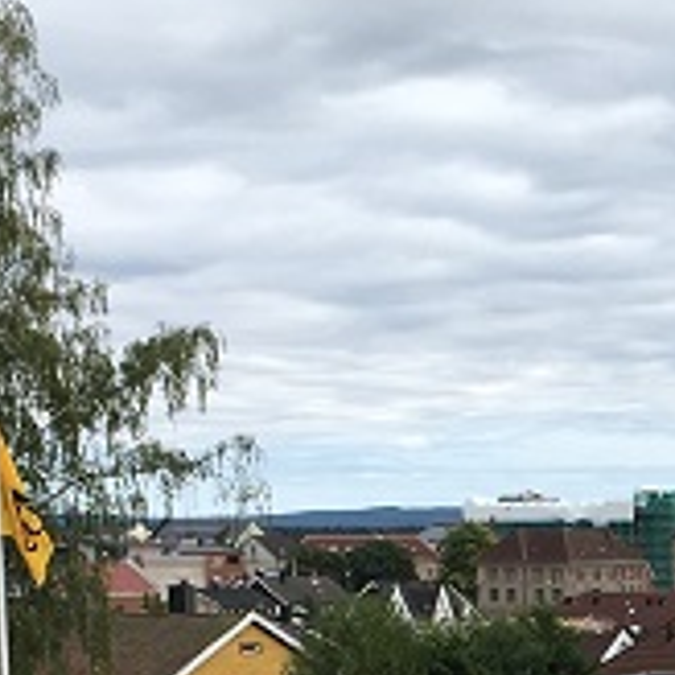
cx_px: 829
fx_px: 2780
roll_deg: +0.5
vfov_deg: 13.1
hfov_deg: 13.4
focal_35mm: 126
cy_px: 1006
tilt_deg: -10.3
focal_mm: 4.15
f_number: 2.2
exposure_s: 1/818
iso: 25
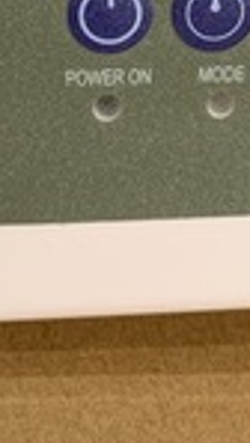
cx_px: 25
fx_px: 1118
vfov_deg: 19.8
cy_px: -202
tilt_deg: -21.3
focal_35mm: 95
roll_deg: -2.8
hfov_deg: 12.7
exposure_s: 1/60
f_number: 1.8
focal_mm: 4.25
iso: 160
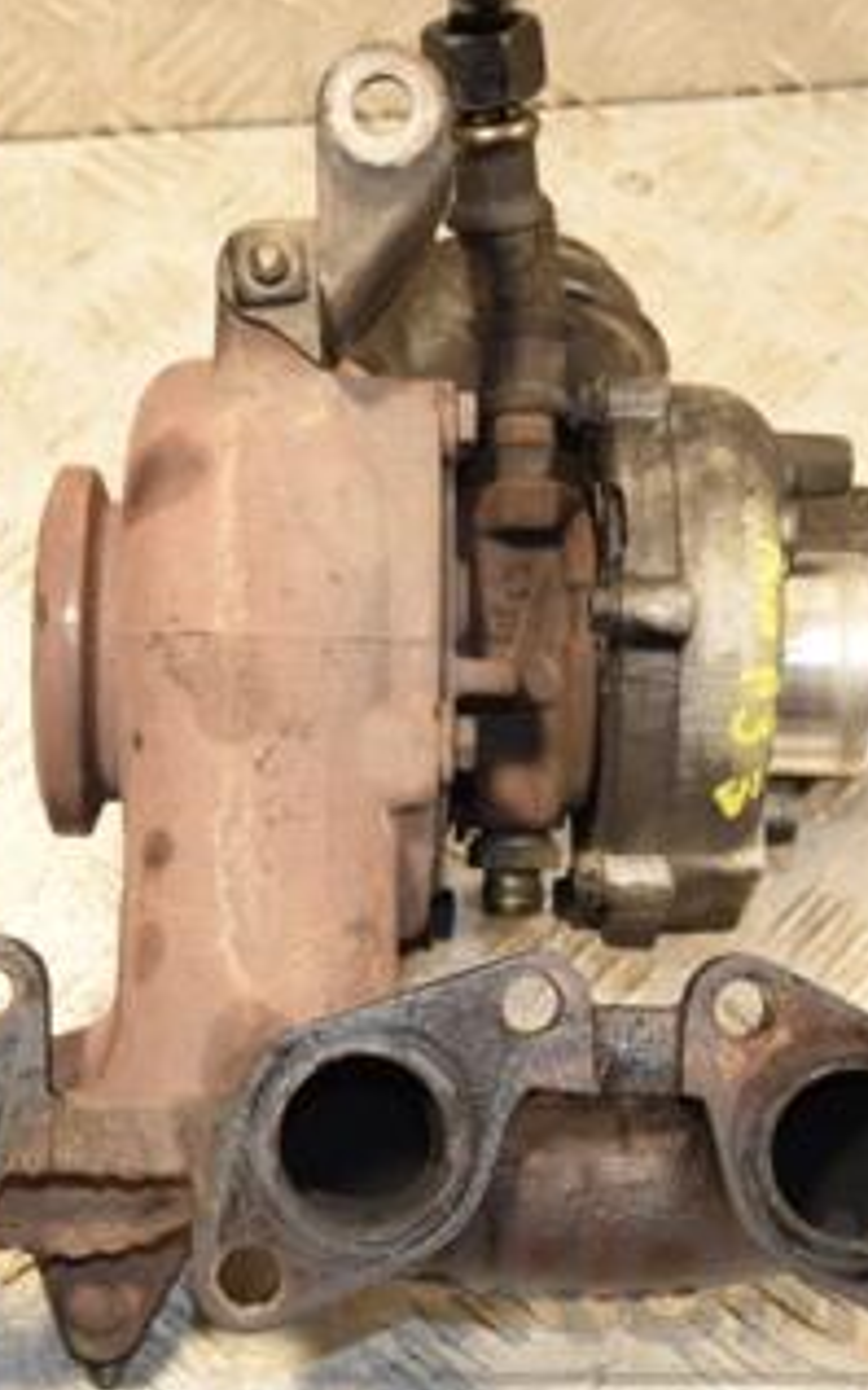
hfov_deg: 16.0
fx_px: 3067
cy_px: 693
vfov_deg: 25.5
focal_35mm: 81
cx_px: 197
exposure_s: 1/200
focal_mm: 28
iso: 800
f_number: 5
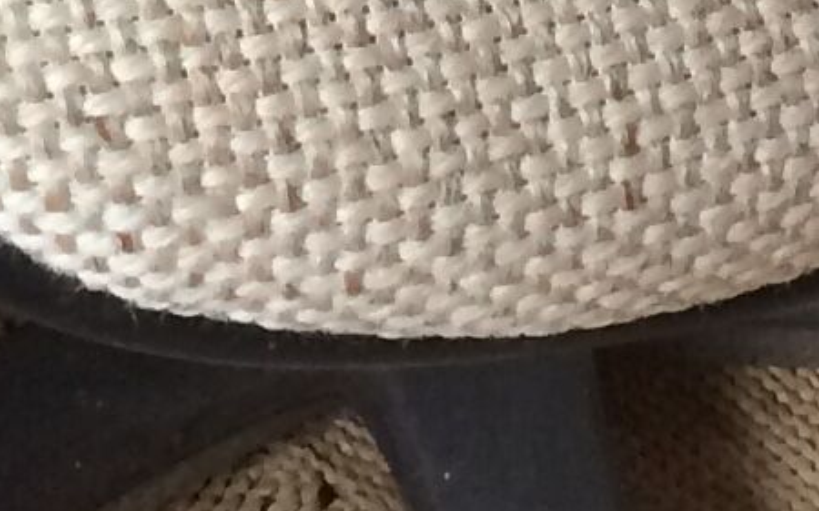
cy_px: -1695
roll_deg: -3.9
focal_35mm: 223
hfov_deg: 9.4
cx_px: 664
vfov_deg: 5.1
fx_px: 4976
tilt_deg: -29.2
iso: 125
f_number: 2.2
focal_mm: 4.15
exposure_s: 1/33
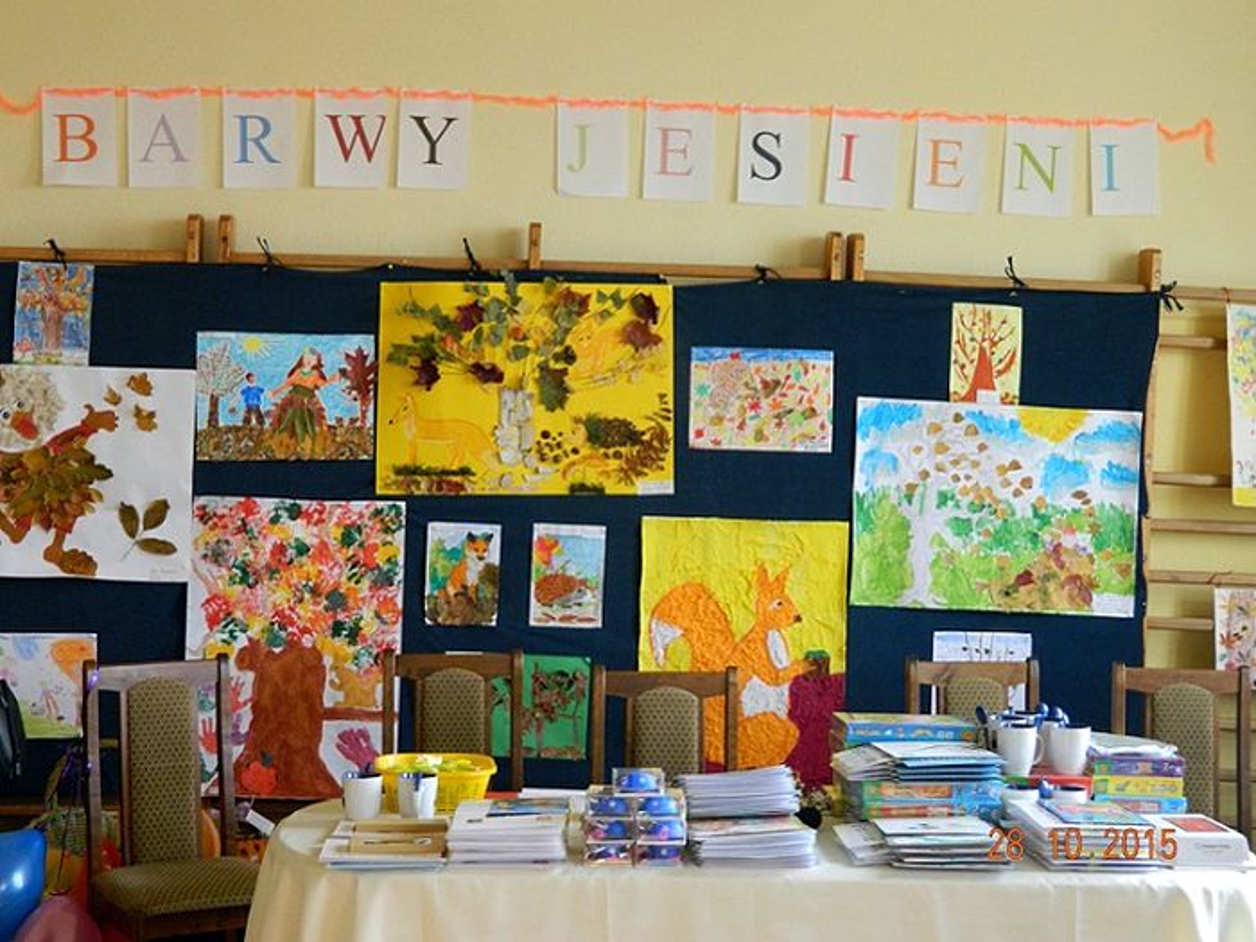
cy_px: 471
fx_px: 2068
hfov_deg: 33.8
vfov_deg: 25.7
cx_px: 628
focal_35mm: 57
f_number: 3.8
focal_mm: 10.2
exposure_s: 1/50
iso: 200
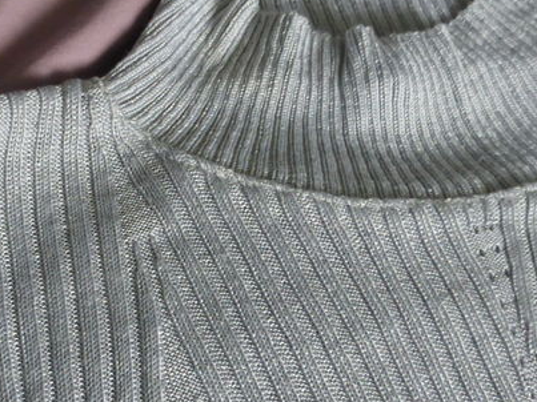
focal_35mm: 62
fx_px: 962
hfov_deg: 30.7
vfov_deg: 23.2
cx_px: 137
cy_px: 330
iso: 400
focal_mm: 4.3
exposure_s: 1/40
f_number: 3.3
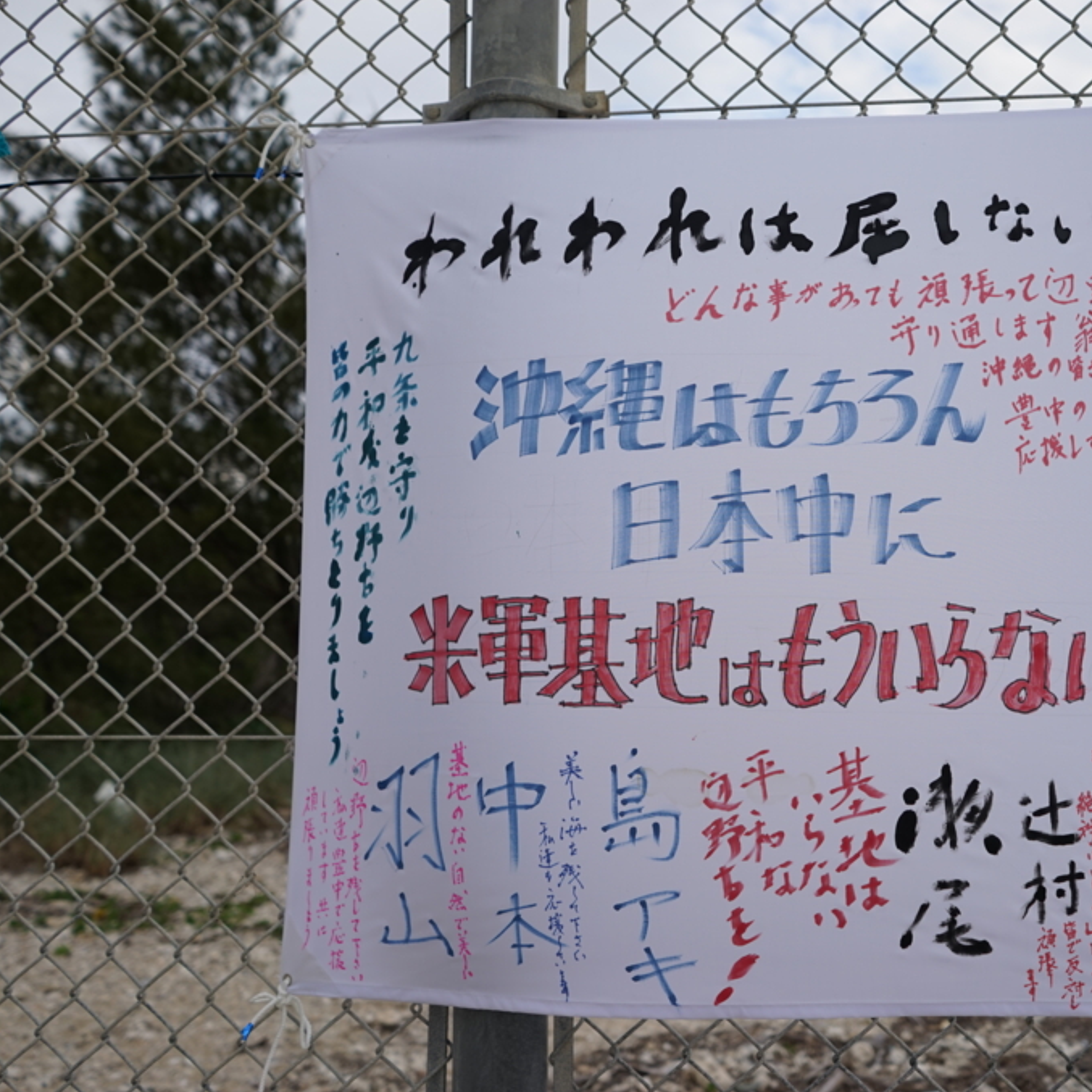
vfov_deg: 46.0
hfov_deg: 45.0
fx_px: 1285
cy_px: 543
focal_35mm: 36
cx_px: 766
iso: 100
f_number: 3.5
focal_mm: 28
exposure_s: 1/500
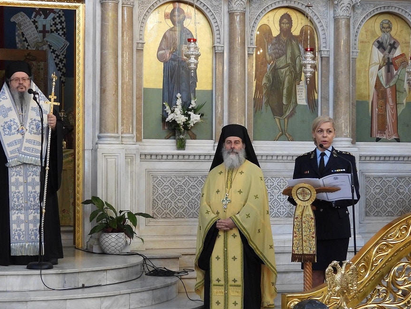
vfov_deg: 20.2
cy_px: 174
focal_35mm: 73
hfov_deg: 26.7
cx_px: 194
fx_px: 867
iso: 320
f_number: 3.5
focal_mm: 9.8
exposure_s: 1/30
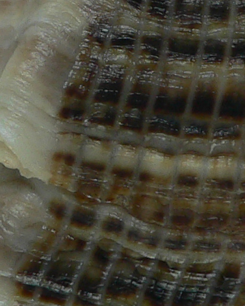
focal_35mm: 154
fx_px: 1395
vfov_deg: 12.4
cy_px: 22
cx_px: 190
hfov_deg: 10.0
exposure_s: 1/60
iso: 80
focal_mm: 4.6
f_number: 2.8
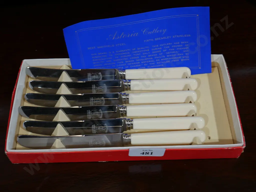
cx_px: 128
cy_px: 96
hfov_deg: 41.2
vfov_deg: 31.5
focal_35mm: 46
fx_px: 340
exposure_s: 1/60
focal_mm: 23
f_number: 5.1
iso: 320
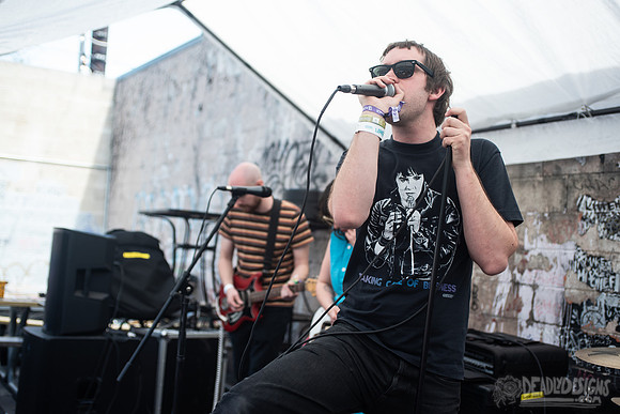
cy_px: 207
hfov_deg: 41.1
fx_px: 827
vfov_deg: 28.1
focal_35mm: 48
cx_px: 310
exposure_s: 1/500
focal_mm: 48
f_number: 3.2
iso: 320
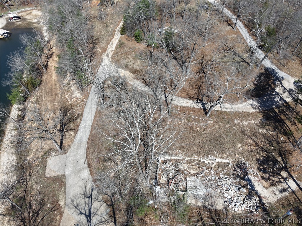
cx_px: 151
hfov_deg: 71.6
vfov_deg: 56.8
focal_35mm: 24
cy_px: 113
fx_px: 209
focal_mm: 8.67
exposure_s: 1/2500
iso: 100
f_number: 1.8
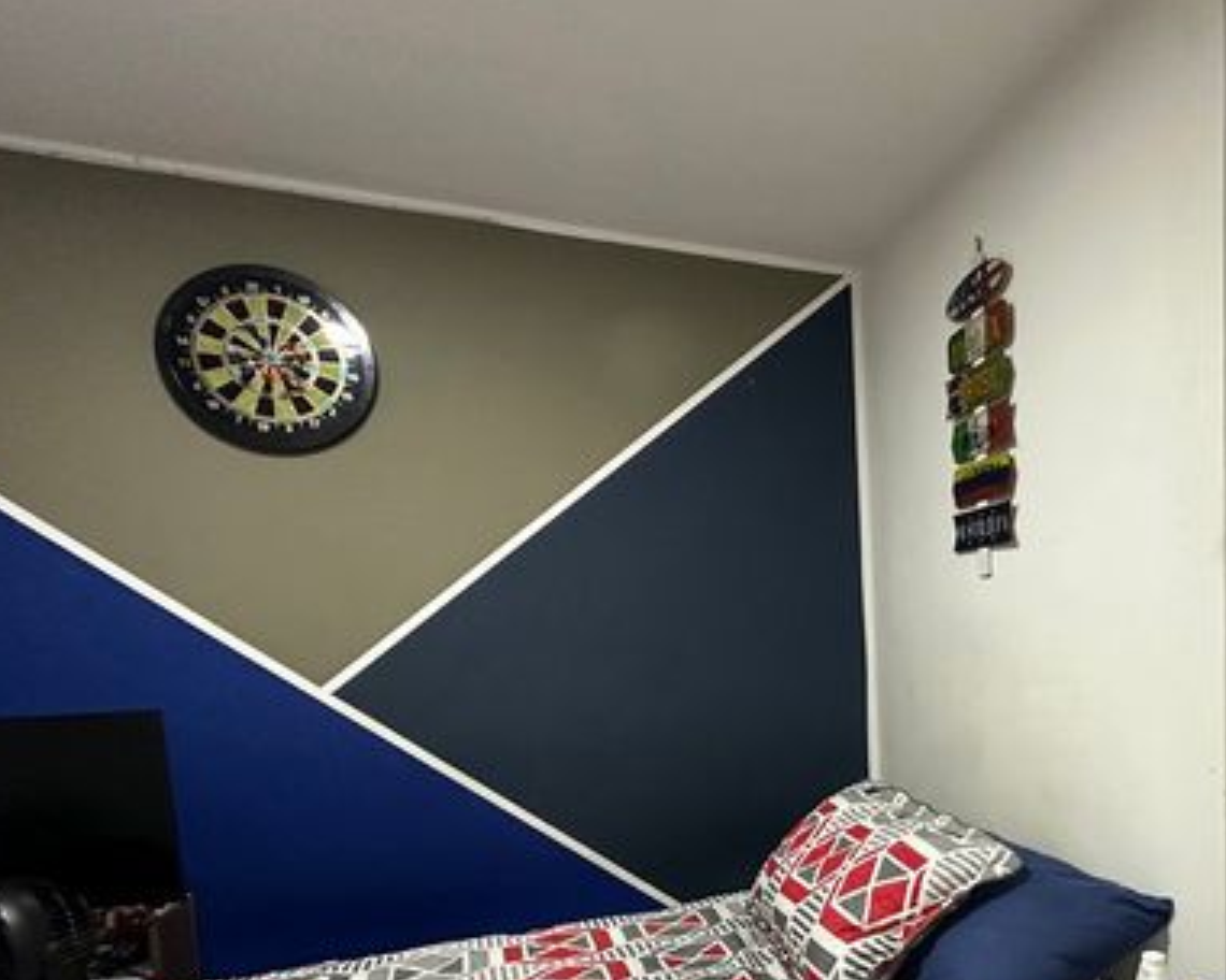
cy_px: 687
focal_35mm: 24
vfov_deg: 56.9
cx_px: 931
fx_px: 871
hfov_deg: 65.6
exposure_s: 1/60
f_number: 2.2
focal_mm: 2.22
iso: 400
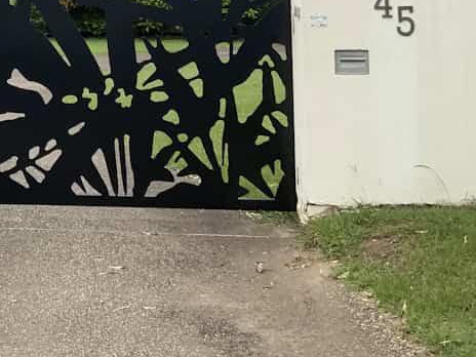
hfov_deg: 24.9
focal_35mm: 75
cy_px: -75
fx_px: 1031
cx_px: 8
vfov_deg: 18.6
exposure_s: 1/574
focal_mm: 3
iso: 16
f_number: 1.8
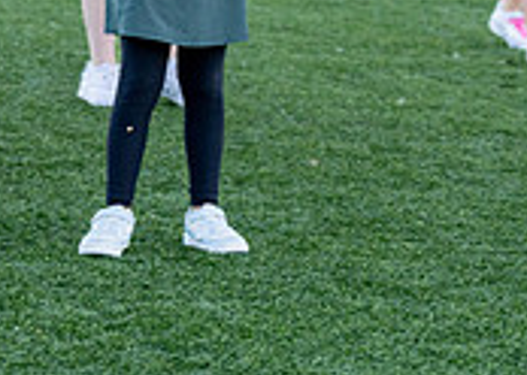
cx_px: 428
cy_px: -129
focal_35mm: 304
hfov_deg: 6.6
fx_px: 4547
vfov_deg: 4.7
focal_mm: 72
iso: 500
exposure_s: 1/1250
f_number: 2.8
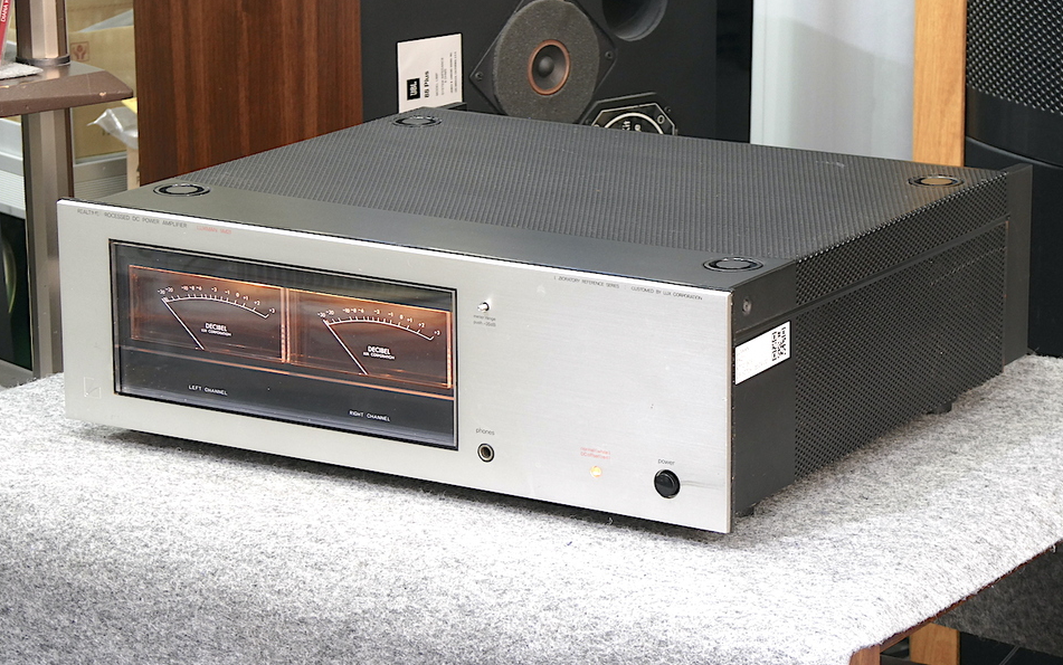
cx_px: 533
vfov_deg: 10.7
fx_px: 3564
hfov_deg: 17.0
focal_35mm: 123
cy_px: 334
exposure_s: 1/2
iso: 100
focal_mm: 20.6
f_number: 5.1
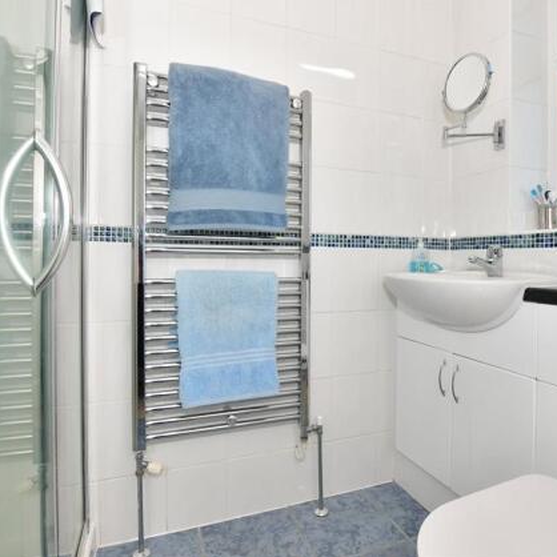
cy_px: 270
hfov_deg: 74.6
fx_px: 364
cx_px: 306
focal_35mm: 20
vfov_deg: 74.8
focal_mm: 10
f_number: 8
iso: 400
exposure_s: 1/200
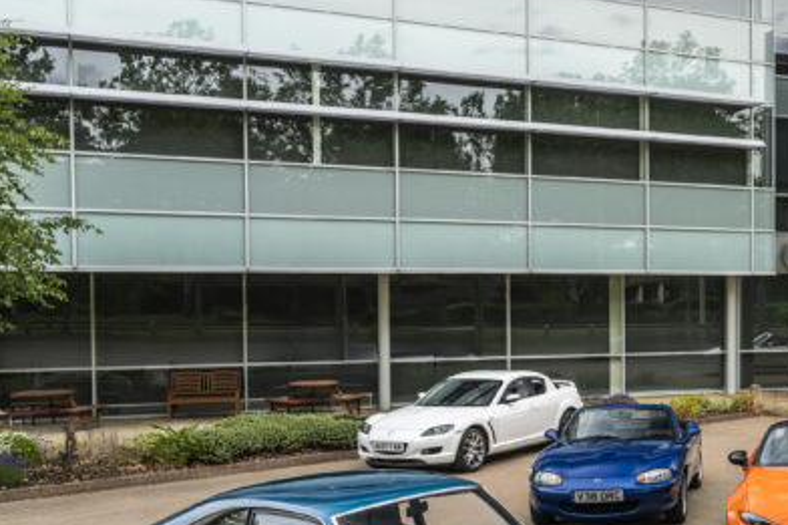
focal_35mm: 49
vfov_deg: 27.4
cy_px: 325
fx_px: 1072
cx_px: 768
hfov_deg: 36.7
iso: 50
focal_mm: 24
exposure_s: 1/60
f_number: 9
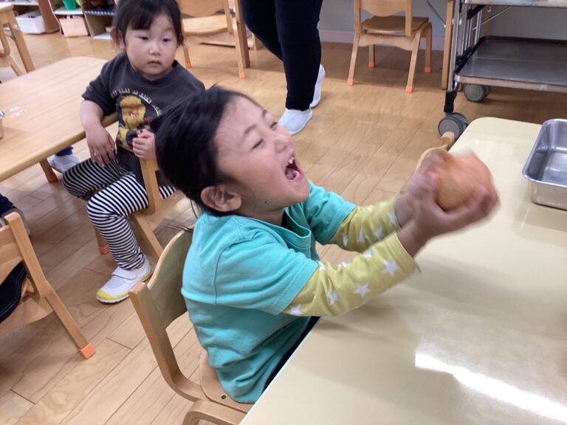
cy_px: 212
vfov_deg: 45.4
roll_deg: +2.5
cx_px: 284
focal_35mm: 31
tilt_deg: -37.6
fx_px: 508
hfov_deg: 58.4
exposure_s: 1/50
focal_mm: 3.3
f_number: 2.4
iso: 100
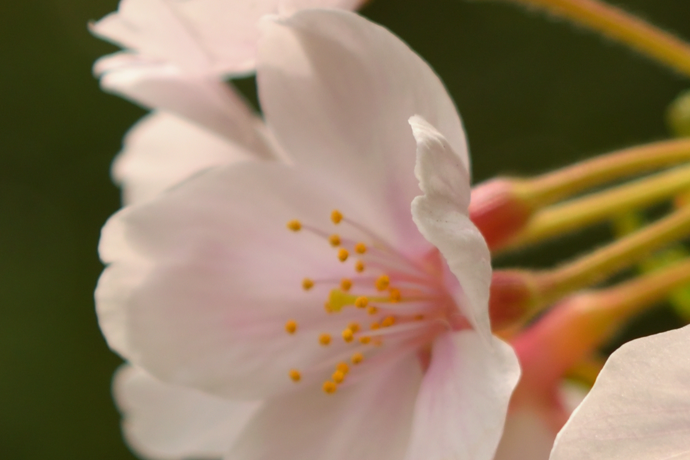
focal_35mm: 303
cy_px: 352
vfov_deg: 4.5
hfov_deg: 6.7
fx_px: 5807
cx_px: 1012
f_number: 5.6
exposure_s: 1/250
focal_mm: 52
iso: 100
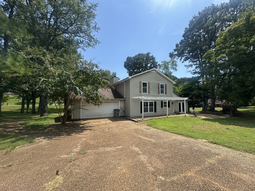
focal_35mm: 14
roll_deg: -0.3
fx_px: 103
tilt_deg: +3.1
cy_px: 96
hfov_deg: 102.1
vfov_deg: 85.7
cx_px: 128
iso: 40
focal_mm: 2.22
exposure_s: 1/1256
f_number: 2.2
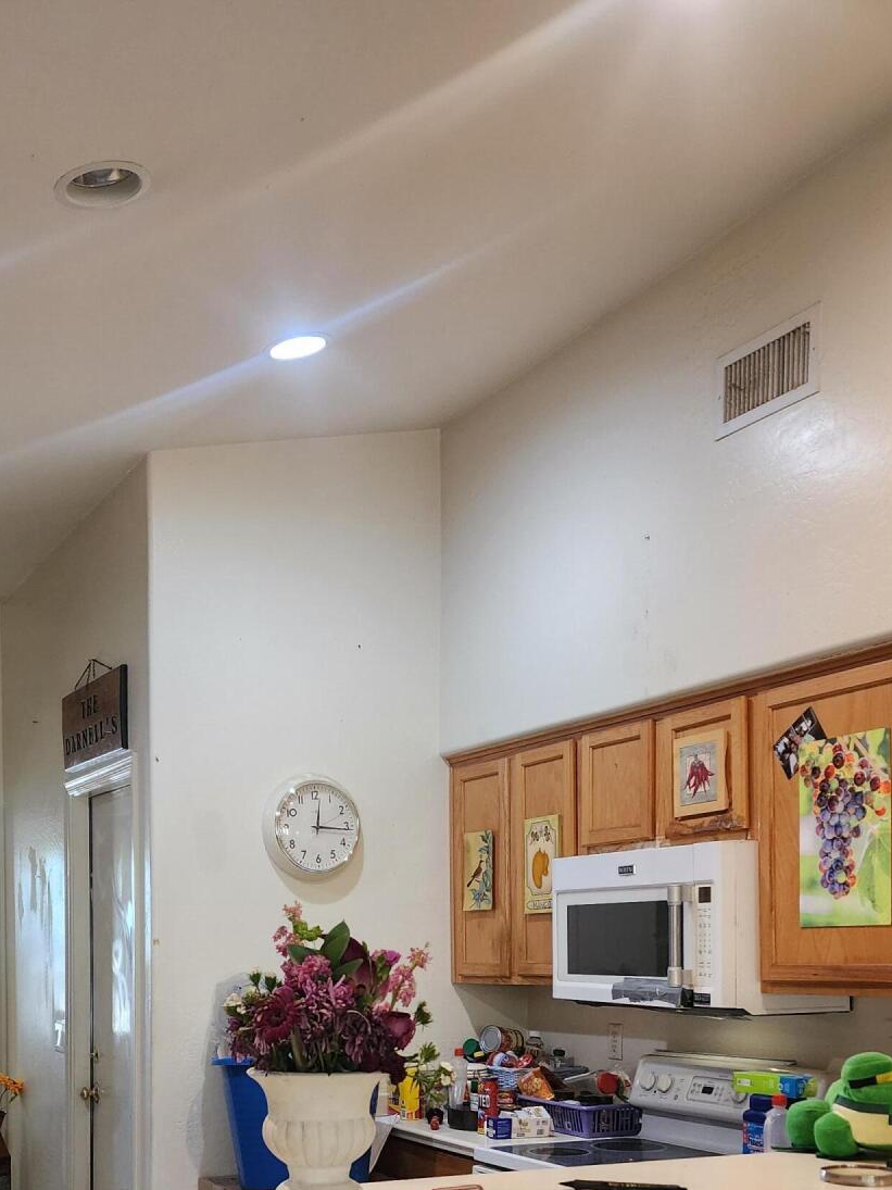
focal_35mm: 42
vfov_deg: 42.4
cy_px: 982
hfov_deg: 34.3
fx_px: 1443
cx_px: 378
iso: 400
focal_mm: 6.4
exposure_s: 1/120
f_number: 1.8
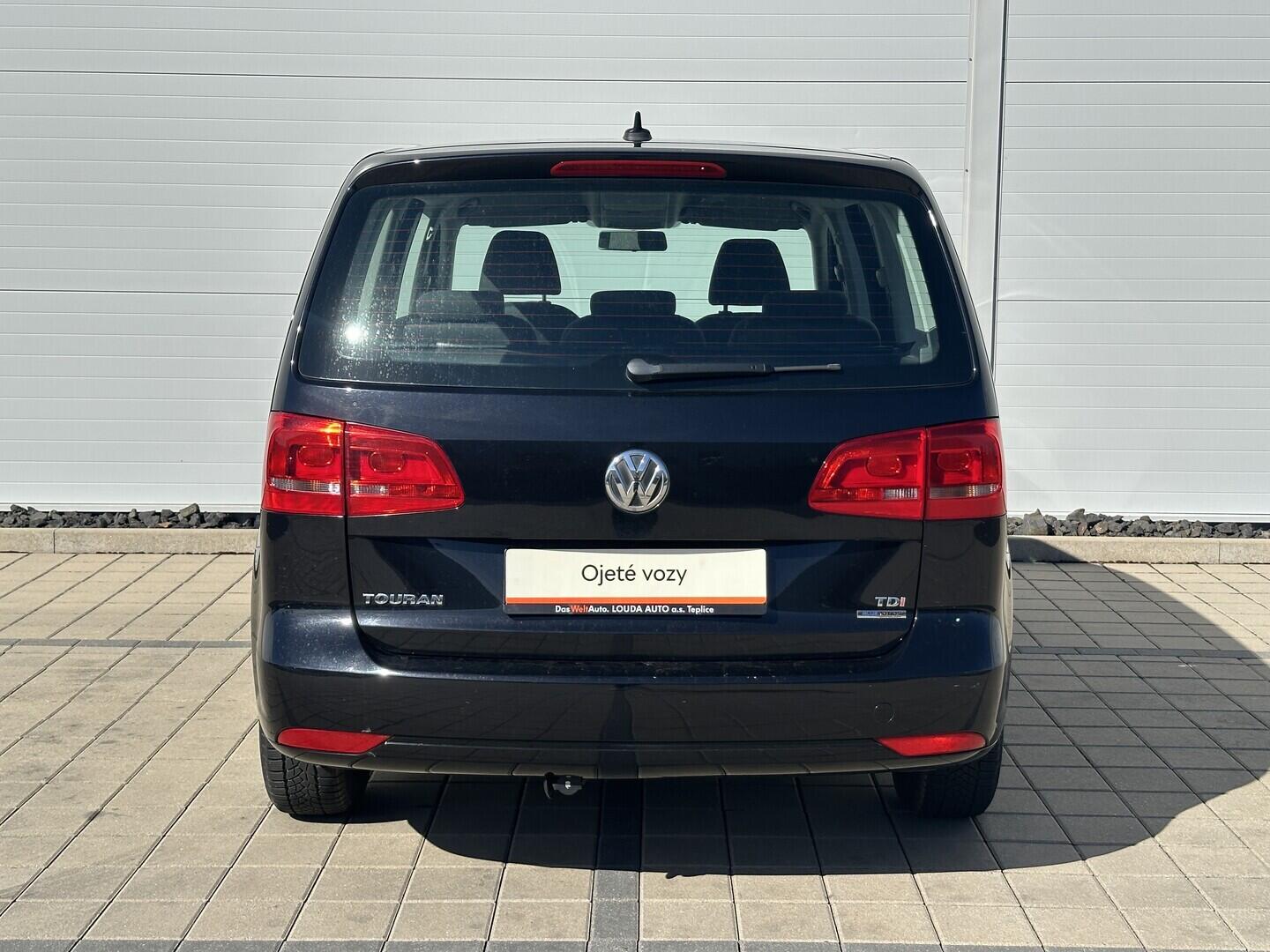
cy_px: 476
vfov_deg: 30.3
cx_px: 635
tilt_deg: -6.6
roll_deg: -0.4
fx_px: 1761
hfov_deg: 39.7
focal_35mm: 48
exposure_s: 1/5000
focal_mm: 6.86
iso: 64
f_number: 1.78
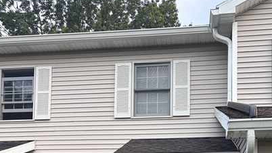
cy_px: 205
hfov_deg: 43.6
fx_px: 339
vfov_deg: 22.4
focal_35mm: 47
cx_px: 153
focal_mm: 5.96
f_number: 1.6
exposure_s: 1/280
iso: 50
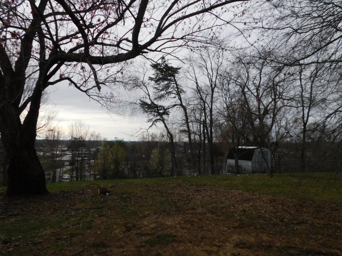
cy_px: 128
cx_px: 171
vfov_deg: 58.9
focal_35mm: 23
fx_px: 227
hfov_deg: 73.9
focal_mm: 4
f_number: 6
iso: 125
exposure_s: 1/400
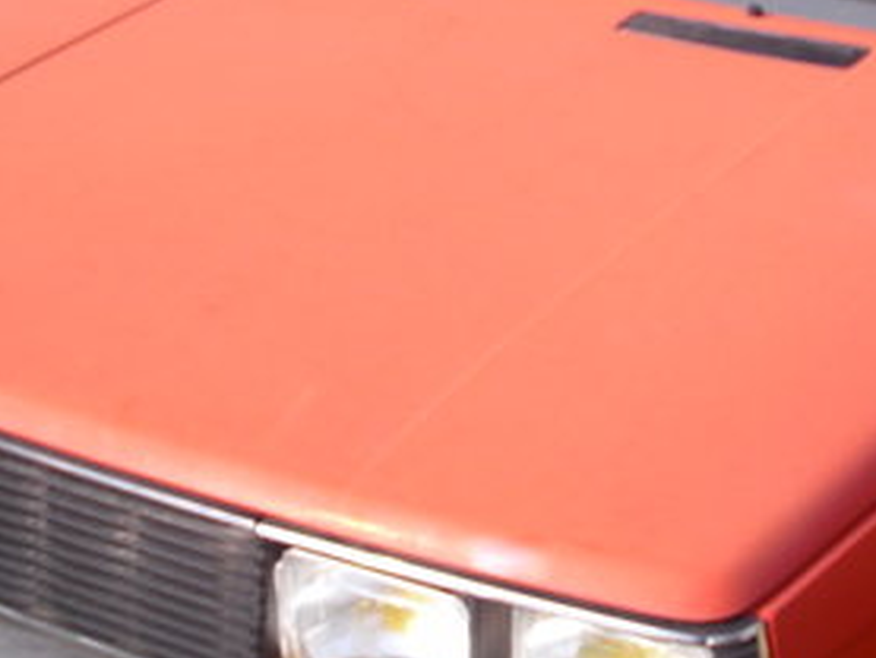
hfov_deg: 20.2
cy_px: 214
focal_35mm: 96
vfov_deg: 15.4
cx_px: 699
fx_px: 2430
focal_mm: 6.2
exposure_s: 1/160
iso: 64
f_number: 5.6
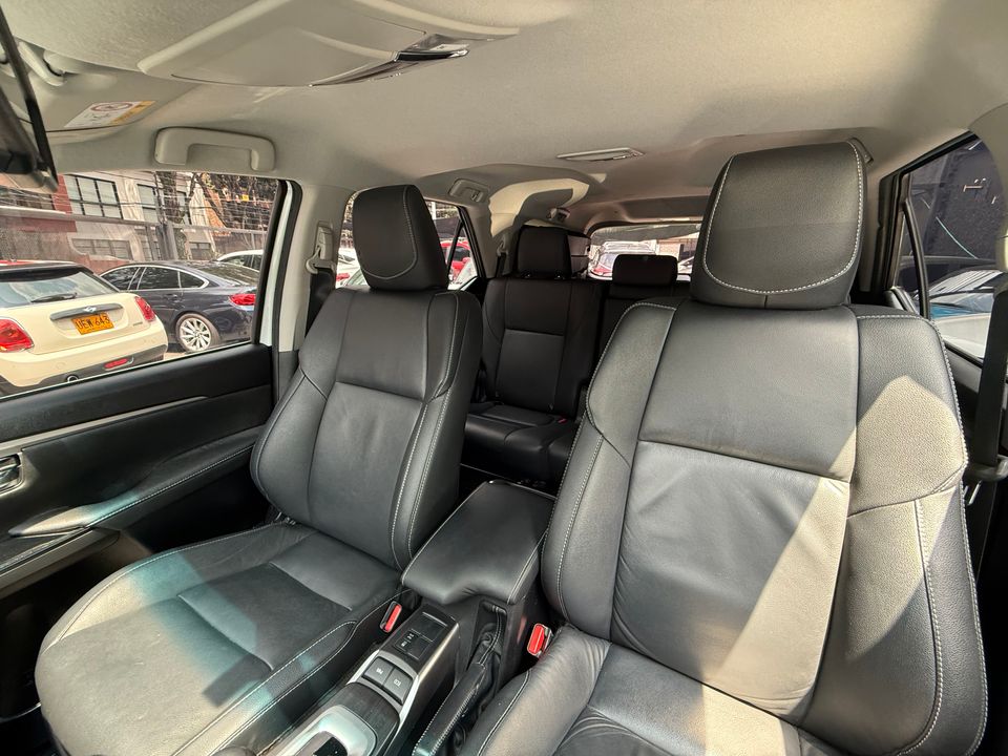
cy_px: 378
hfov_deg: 102.1
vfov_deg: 85.7
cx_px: 504
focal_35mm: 14
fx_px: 408
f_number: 2.2
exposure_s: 1/67
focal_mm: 2.22
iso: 400
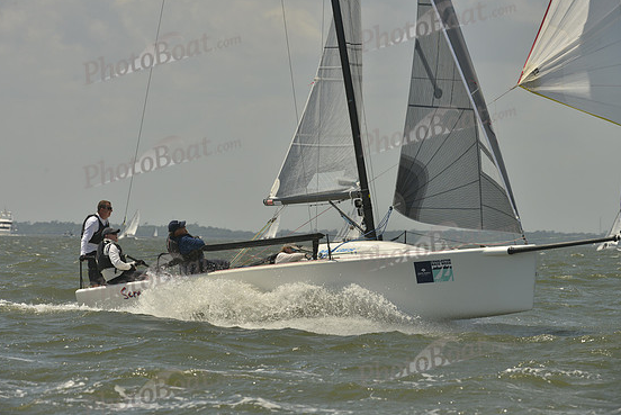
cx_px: 300
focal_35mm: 210
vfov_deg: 6.6
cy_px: 202
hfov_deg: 9.8
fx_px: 3625
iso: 280
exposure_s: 1/1250
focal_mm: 200
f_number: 10
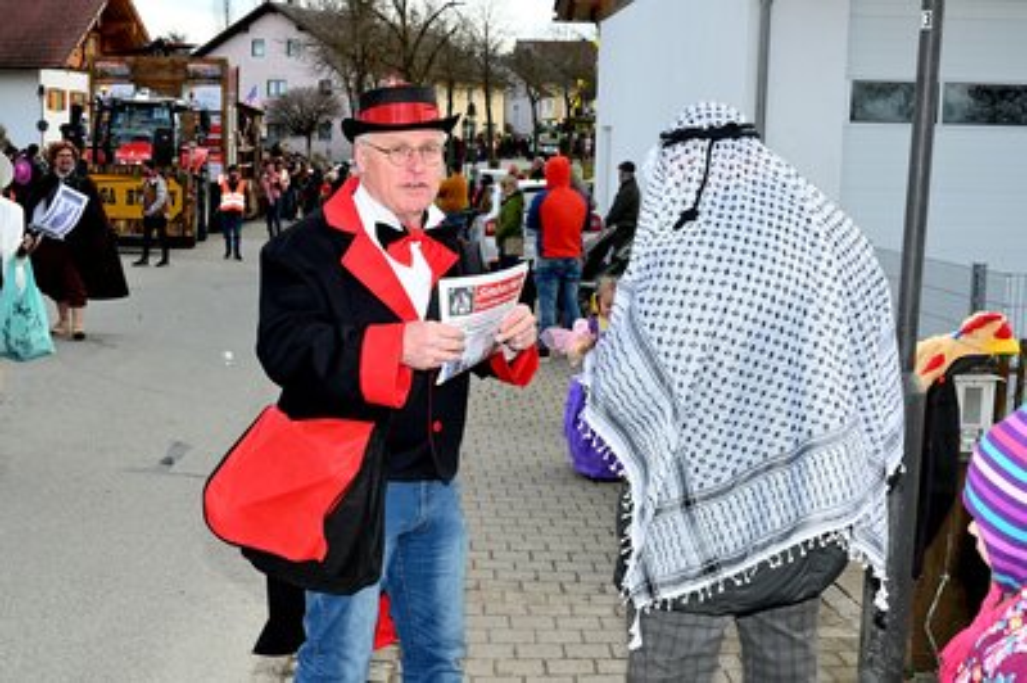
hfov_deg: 38.9
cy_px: 342
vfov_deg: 26.4
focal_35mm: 51
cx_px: 514
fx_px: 1454
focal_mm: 51
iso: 1000
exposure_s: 1/200
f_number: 16
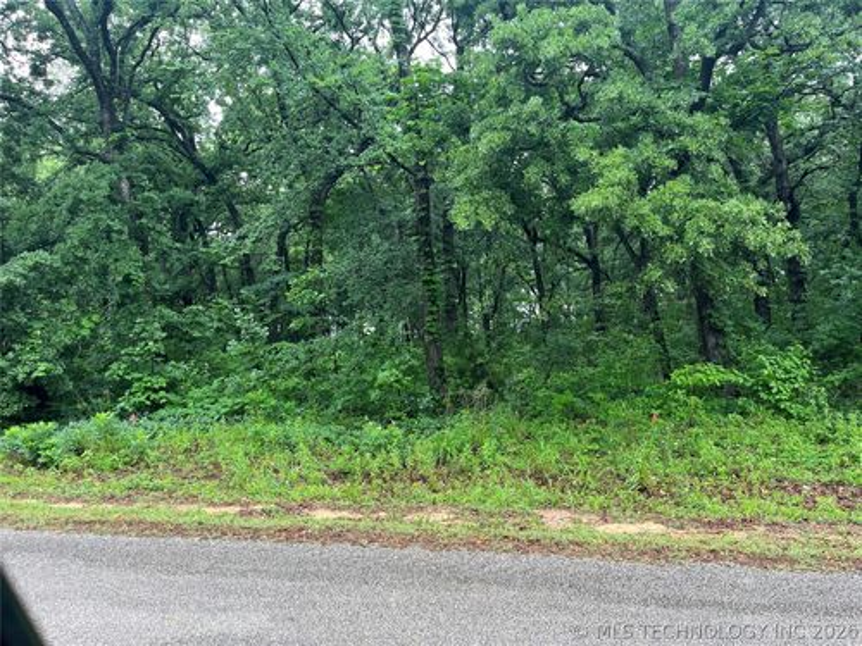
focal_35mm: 26
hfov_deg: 67.3
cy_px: 323
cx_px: 431
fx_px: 647
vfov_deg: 53.1
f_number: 1.6
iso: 64
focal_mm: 5.1
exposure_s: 1/122
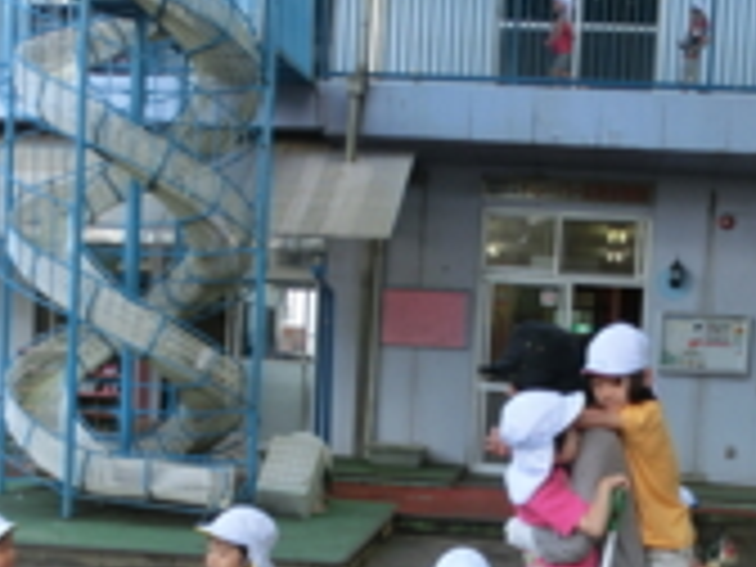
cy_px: 454
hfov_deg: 33.5
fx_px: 1245
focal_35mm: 57
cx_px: 490
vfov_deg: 25.2
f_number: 3
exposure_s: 1/125
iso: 80
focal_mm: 4.24
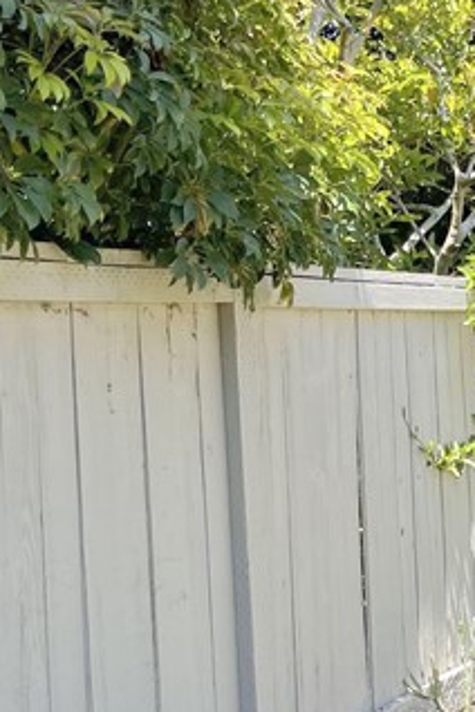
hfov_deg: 13.8
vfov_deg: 23.3
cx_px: 878
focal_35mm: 87
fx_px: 1722
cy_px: 432
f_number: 1.6
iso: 32
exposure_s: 1/2717
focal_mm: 5.1
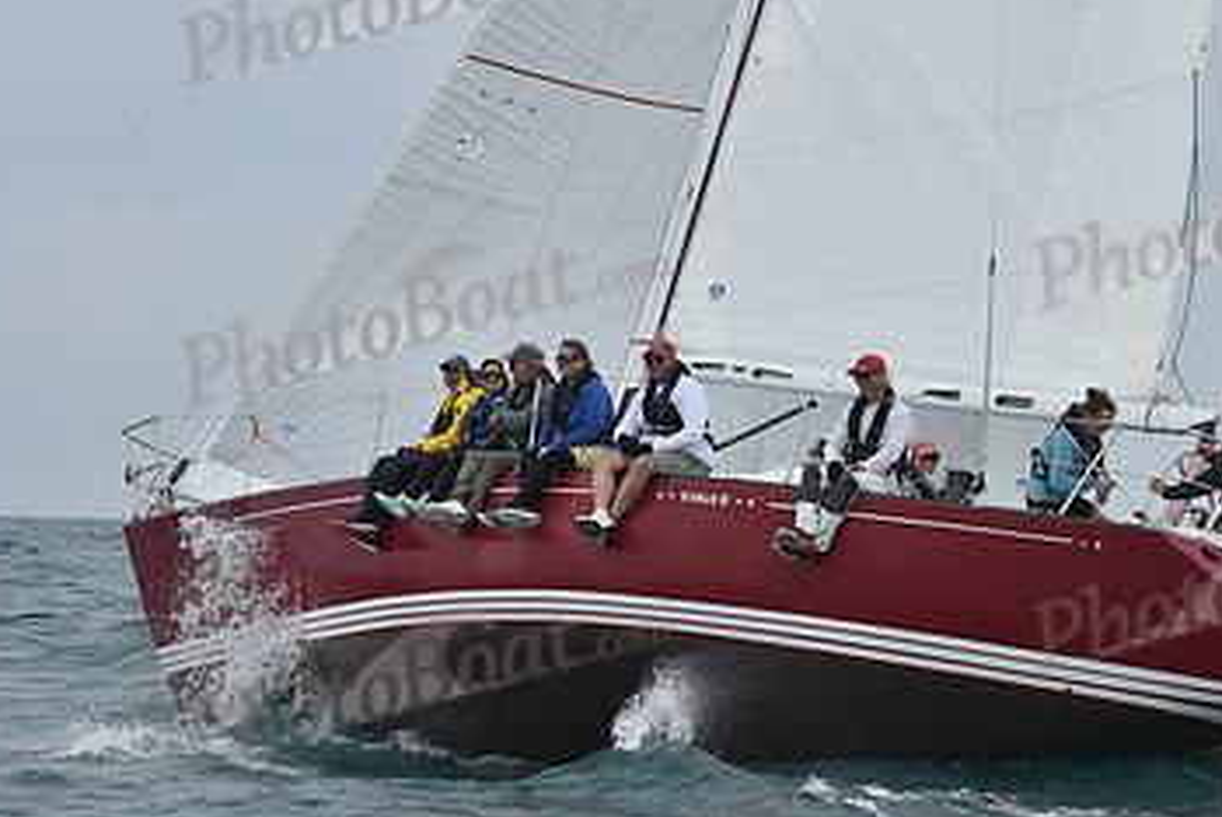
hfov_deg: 17.6
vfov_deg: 11.8
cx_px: 855
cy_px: 449
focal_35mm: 116
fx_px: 3941
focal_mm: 70
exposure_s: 1/800
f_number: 9
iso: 250
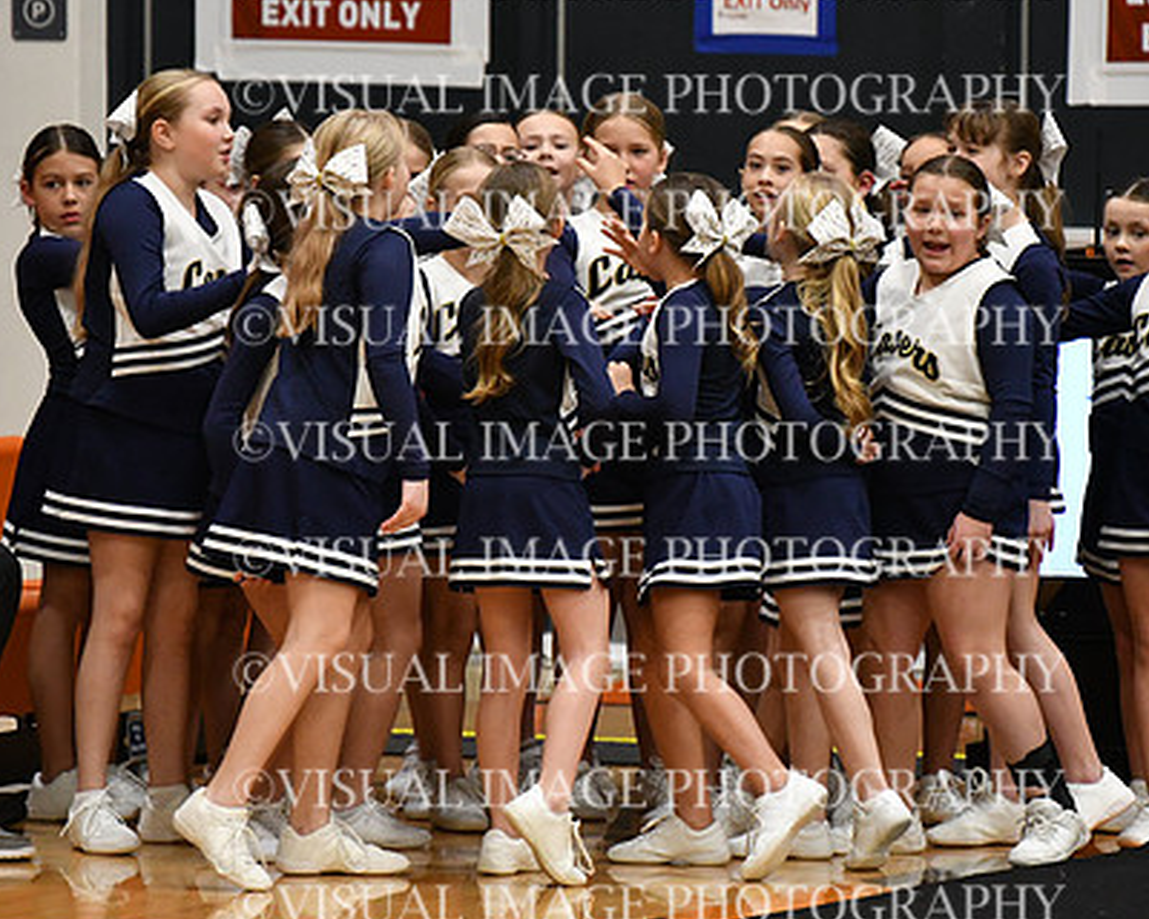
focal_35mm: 408
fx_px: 13874
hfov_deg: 4.7
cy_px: 383
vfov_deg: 3.8
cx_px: 649
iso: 4000
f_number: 2.8
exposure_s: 1/800
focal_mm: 200
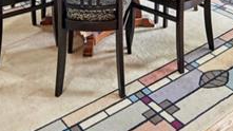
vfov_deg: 16.5
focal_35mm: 53
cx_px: 131
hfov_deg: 39.1
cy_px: -138
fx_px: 327
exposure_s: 1/6
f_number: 8
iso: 320
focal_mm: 14
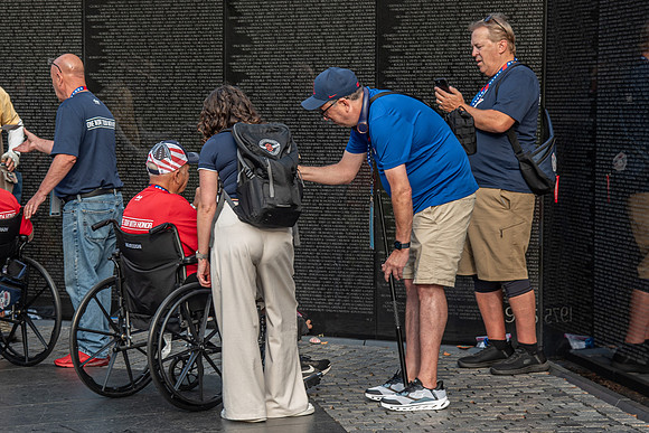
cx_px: 229
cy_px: 226
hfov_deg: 16.8
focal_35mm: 122
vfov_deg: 11.3
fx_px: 2193
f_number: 5
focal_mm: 75
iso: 100
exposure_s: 1/160
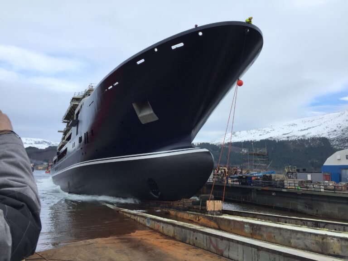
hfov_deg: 61.7
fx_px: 292
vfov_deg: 48.2
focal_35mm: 29
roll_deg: -1.4
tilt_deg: +9.5
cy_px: 130
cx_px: 174
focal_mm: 4.15
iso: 32
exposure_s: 1/898
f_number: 2.2
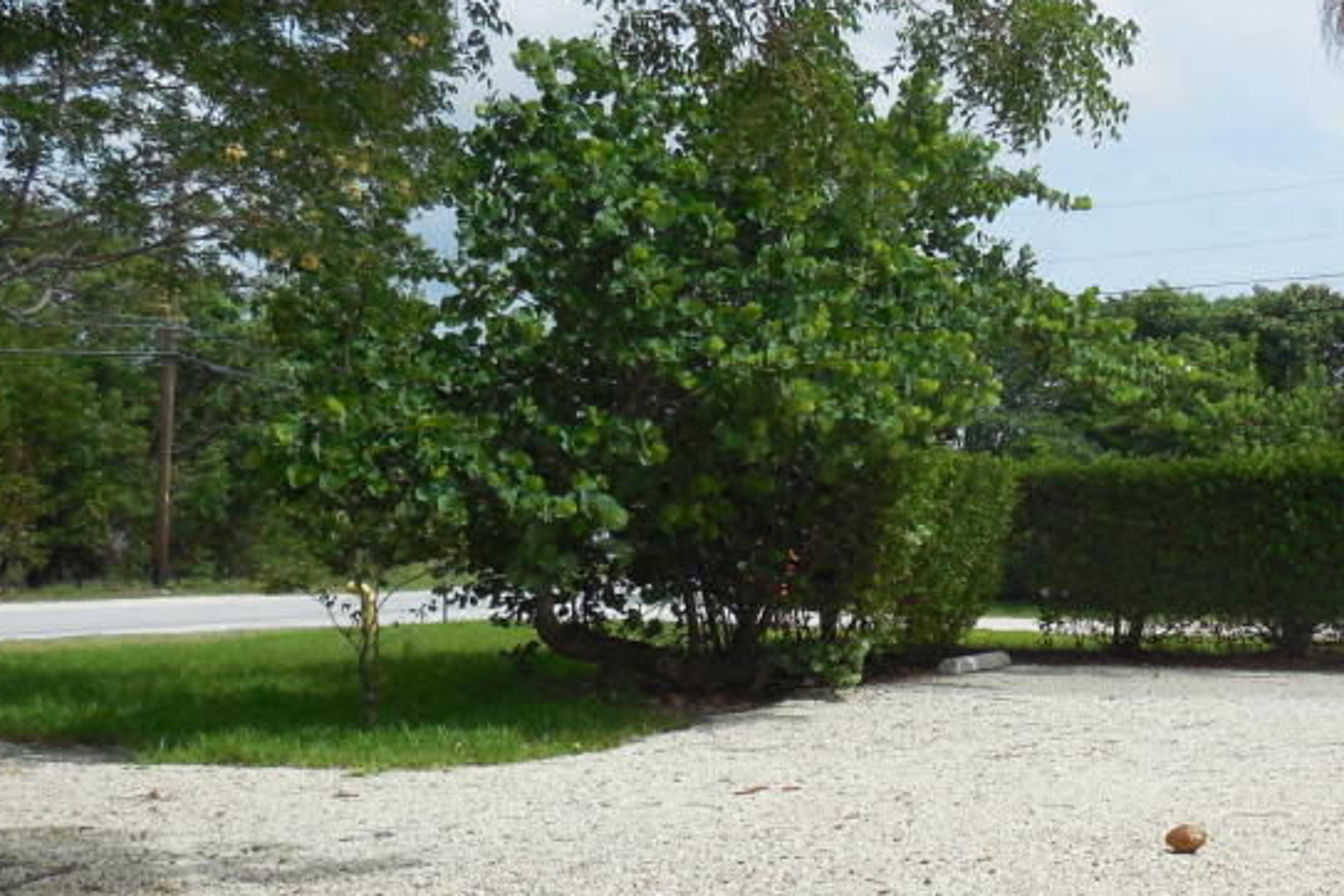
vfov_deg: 27.5
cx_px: 1072
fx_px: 1829
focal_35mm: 49
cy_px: 505
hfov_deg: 38.8
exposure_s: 1/2000
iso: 125
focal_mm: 4.5
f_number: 3.1
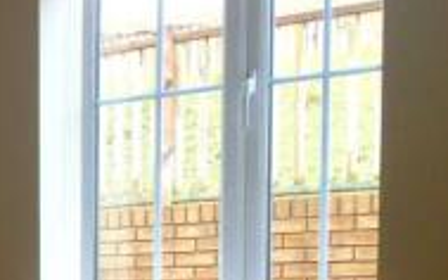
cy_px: 359
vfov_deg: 13.3
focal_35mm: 95
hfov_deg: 19.1
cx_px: -229
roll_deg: +1.3
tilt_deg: -1.9
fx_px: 1160
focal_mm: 4.15
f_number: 2.2
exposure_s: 1/50
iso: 32
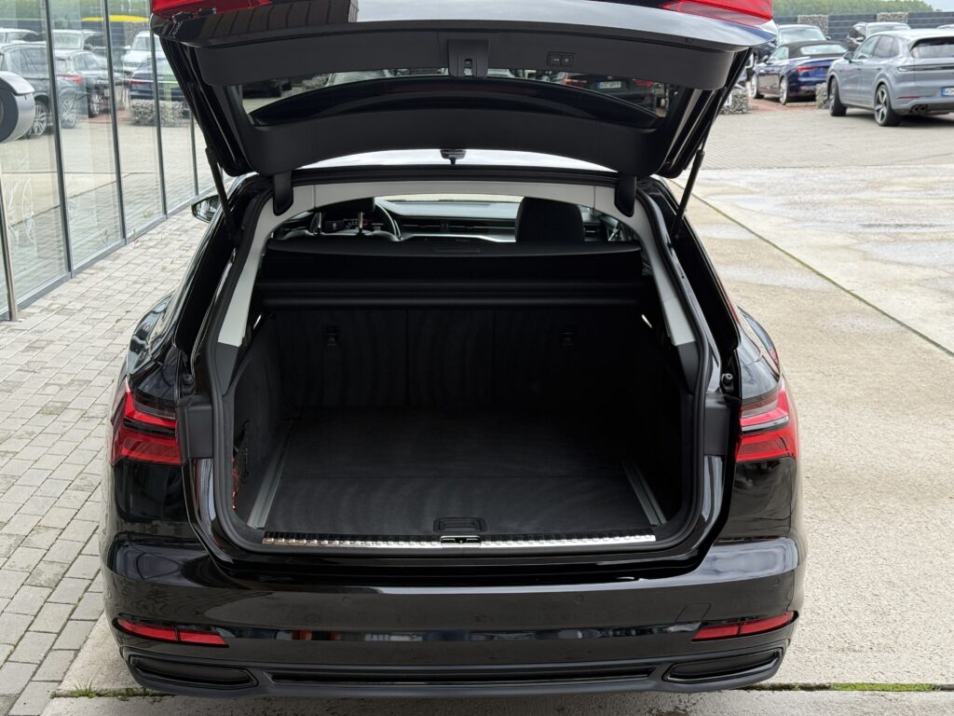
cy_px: 358
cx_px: 477
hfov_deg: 39.7
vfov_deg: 30.3
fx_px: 1323
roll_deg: +0.2
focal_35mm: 48
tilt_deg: -13.3
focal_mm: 6.76
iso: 100
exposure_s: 1/1285
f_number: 1.78
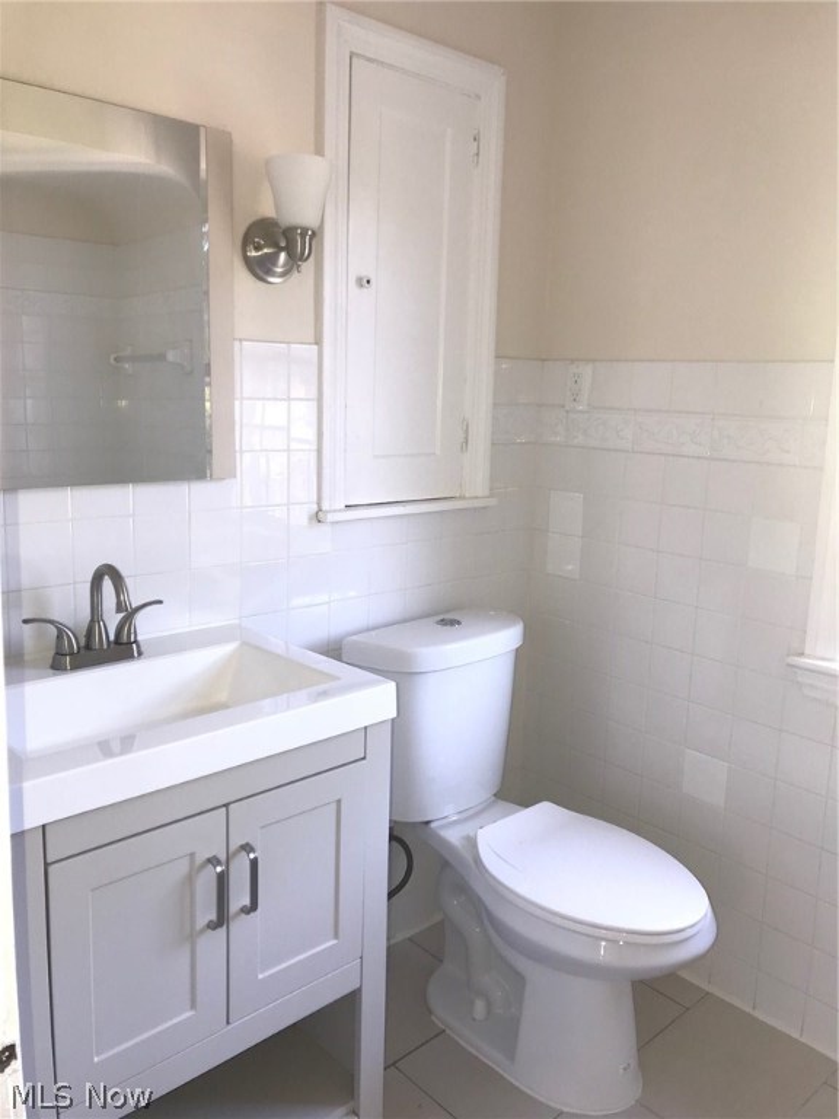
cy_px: 560
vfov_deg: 63.4
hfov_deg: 49.7
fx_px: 905
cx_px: 420
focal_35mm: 28
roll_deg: -2.2
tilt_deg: -10.0
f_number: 1.8
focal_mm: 3.99
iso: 20
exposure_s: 1/43
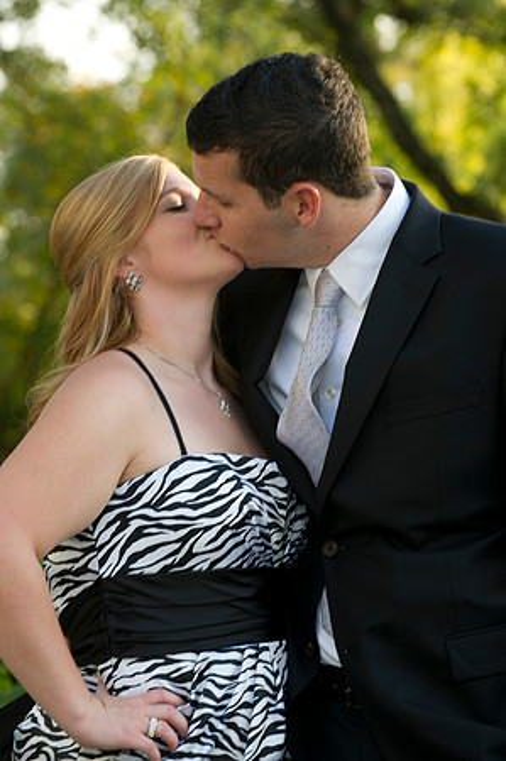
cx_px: 253
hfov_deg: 8.6
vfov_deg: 12.9
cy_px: 380
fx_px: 3381
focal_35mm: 160
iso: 320
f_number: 5.6
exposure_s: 1/100
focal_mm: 160
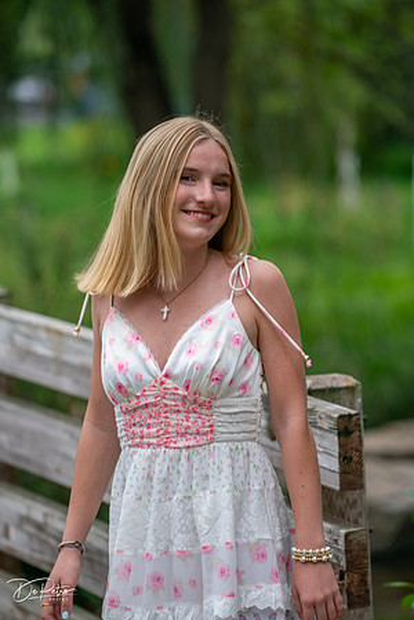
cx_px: 207
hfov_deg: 7.9
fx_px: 3001
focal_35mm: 174
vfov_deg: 11.8
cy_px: 310
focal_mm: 174
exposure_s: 1/200
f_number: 4
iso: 200
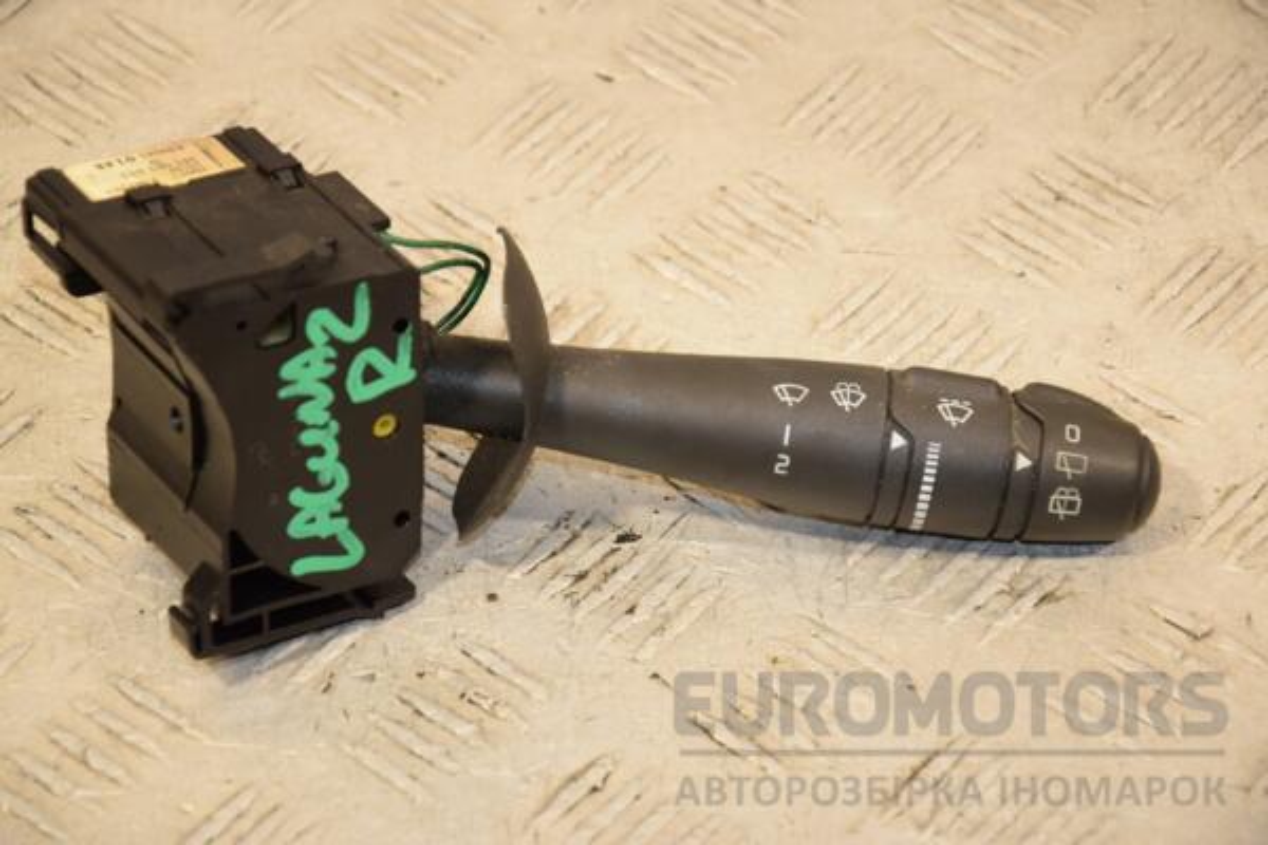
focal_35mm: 147
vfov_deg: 9.3
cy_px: 422
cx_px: 634
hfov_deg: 14.0
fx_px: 5177
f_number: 6.3
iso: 800
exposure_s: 1/200
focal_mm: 98
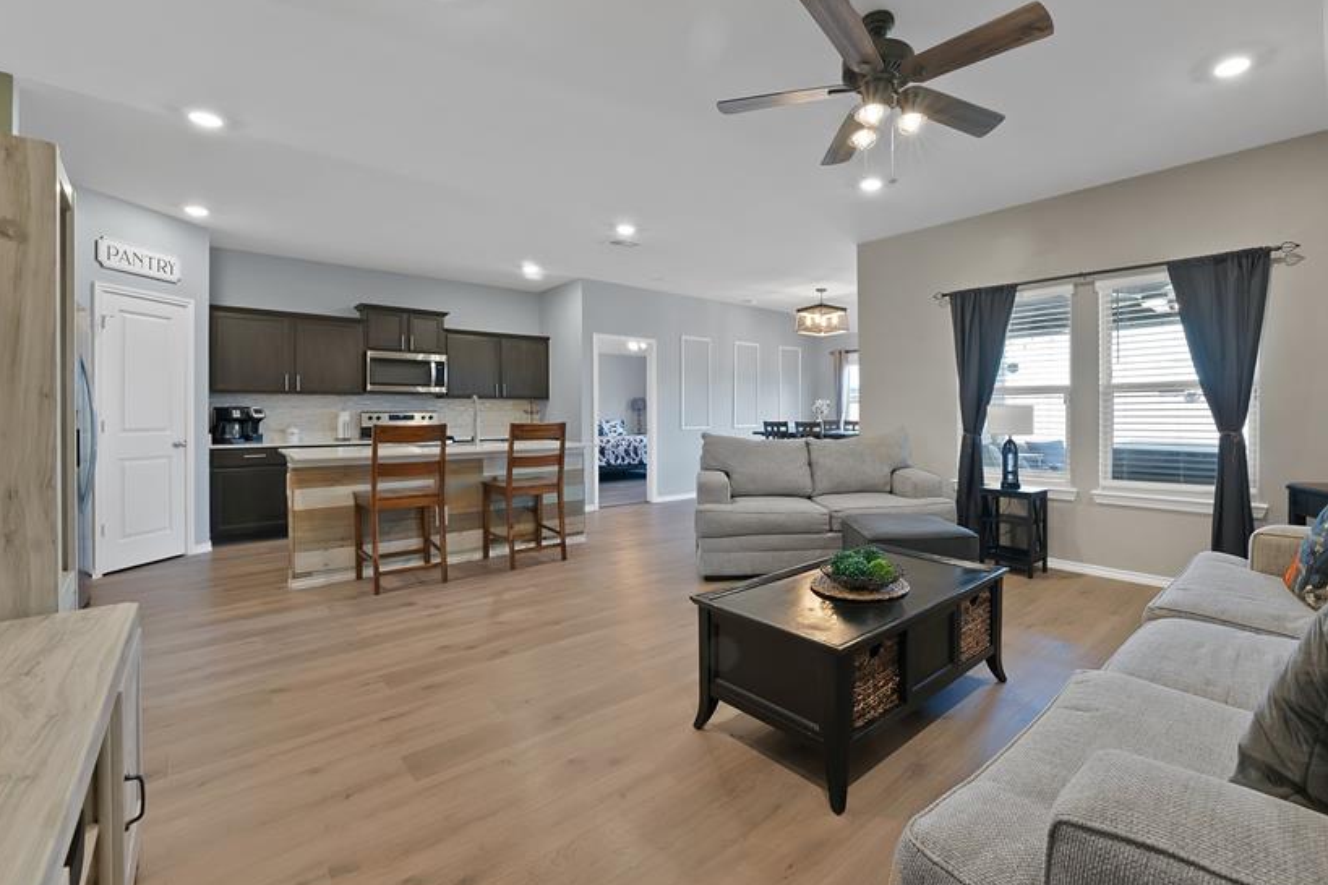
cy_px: 419
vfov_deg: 77.3
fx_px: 553
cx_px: 772
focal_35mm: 15
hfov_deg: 99.5
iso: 640
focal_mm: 12
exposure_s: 1/2
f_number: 9
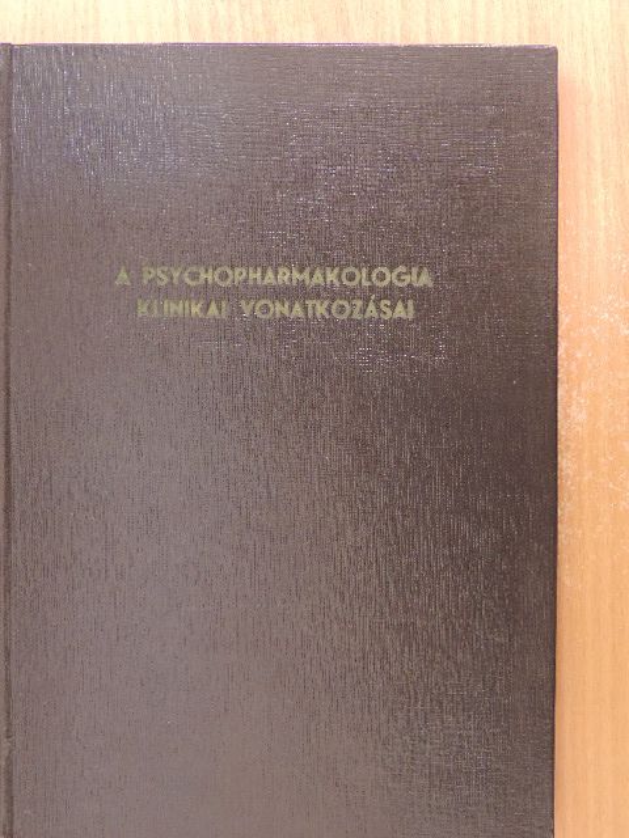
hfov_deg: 29.1
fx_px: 1211
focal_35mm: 50
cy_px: 419
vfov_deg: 38.2
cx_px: 314
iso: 800
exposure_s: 1/8
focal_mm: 8.9
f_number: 3.6
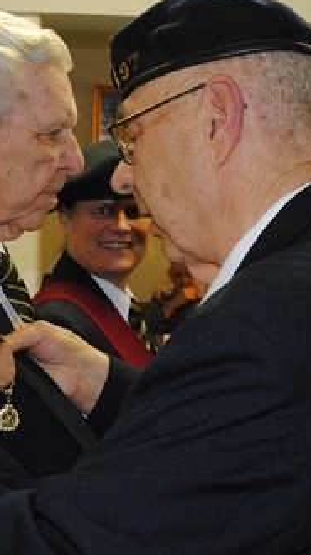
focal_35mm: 62
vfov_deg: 33.9
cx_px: 94
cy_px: 276
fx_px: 911
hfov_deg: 19.3
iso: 1600
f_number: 5.6
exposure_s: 1/60
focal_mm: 26
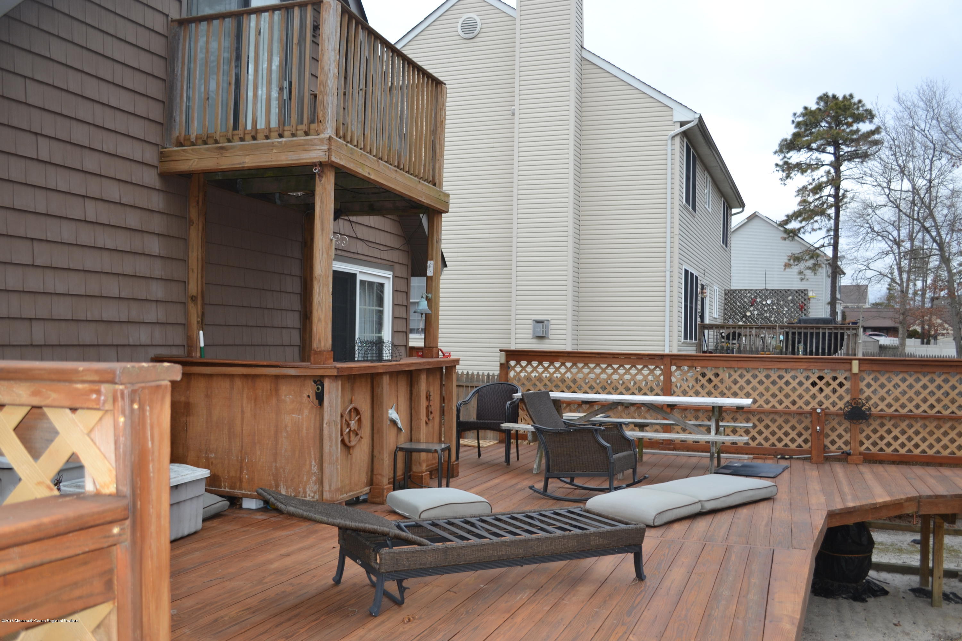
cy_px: 320
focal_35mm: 33
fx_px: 882
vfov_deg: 40.0
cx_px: 481
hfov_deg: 57.2
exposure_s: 1/125
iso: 160
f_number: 4
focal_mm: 22
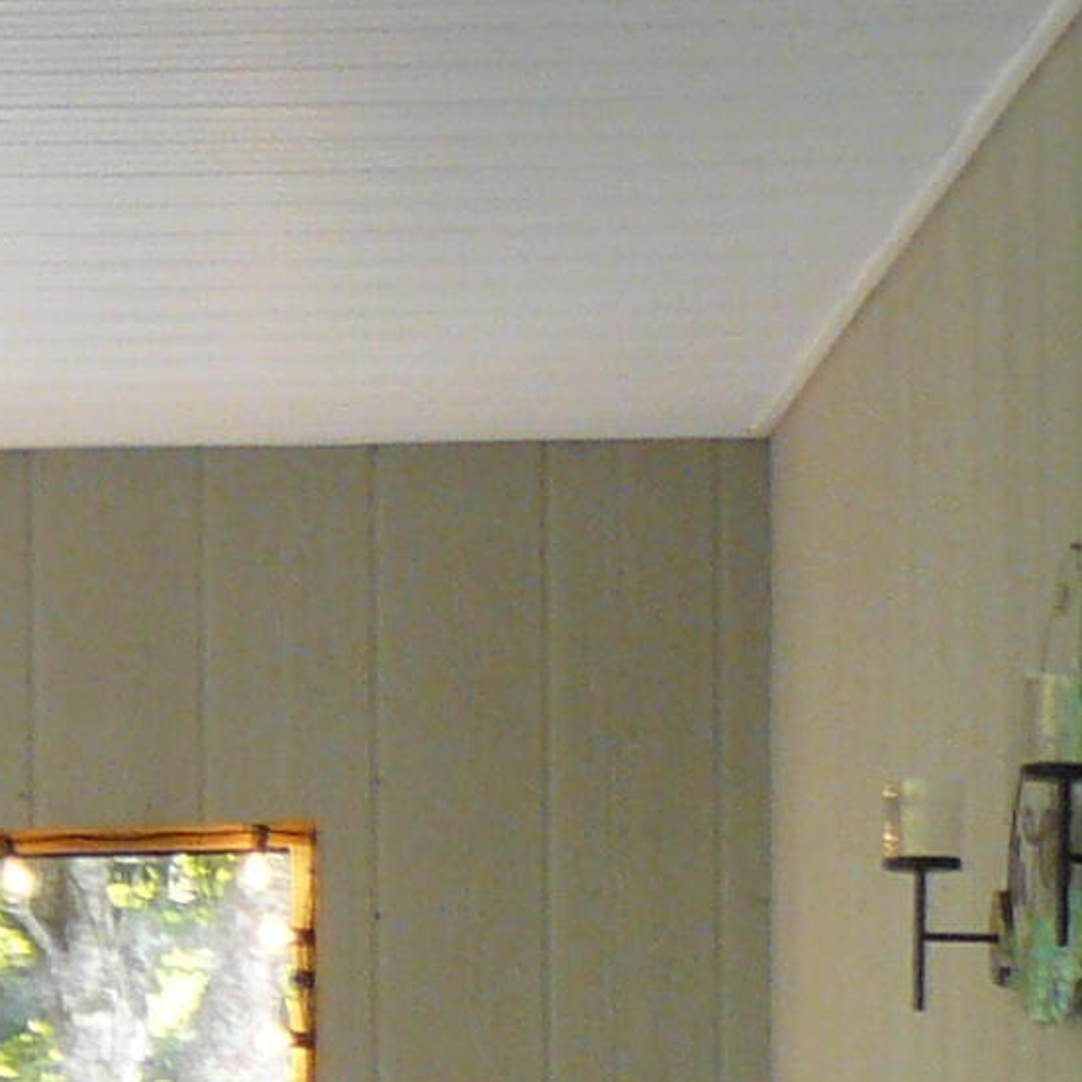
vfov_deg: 9.5
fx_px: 6118
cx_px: -694
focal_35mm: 173
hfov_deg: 9.7
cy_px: 2042
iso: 200
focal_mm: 6
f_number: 2.8
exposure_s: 1/30
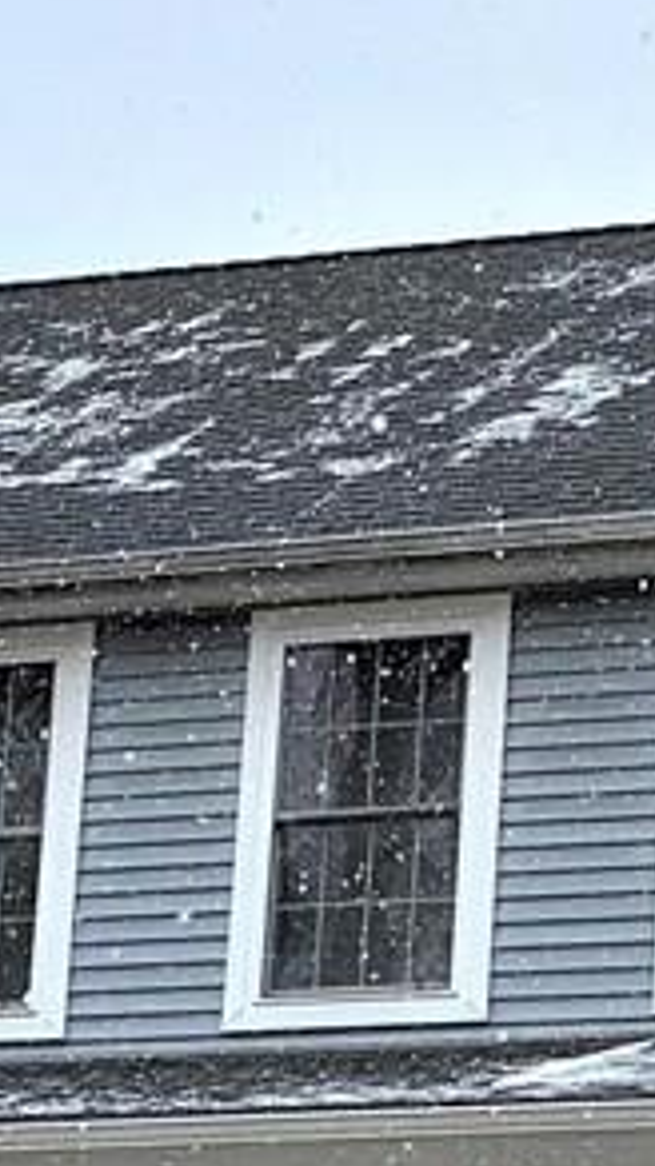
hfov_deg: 6.1
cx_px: 699
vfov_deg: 10.8
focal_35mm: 199
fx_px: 6152
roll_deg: -3.4
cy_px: 639
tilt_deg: +16.8
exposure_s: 1/436
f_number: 2
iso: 20
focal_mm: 6
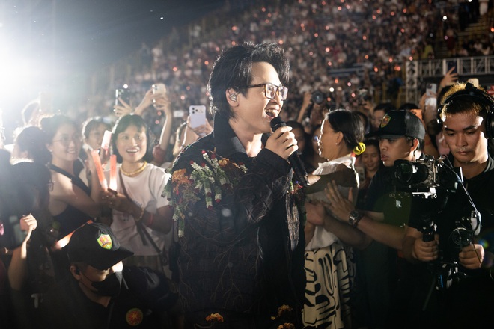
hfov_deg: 28.8
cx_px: 247
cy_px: 164
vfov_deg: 19.5
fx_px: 960
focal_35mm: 70
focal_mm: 70
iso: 2000
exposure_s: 1/125
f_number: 6.3
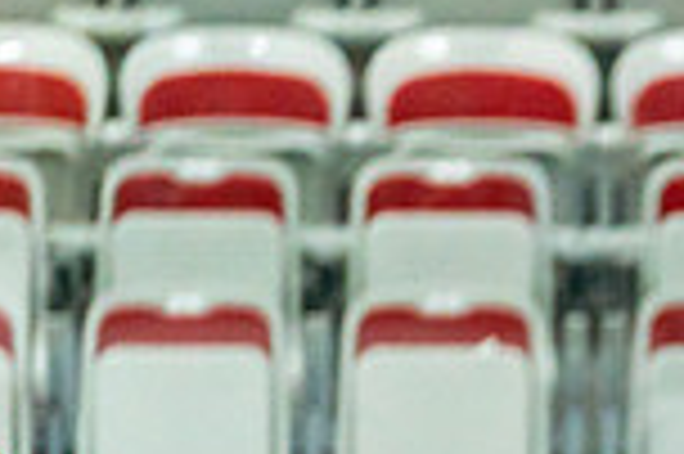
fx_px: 14310
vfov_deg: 1.8
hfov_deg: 2.7
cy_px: 784
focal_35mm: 754
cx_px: 1171
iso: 3200
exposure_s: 1/1000
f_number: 2.8
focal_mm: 168
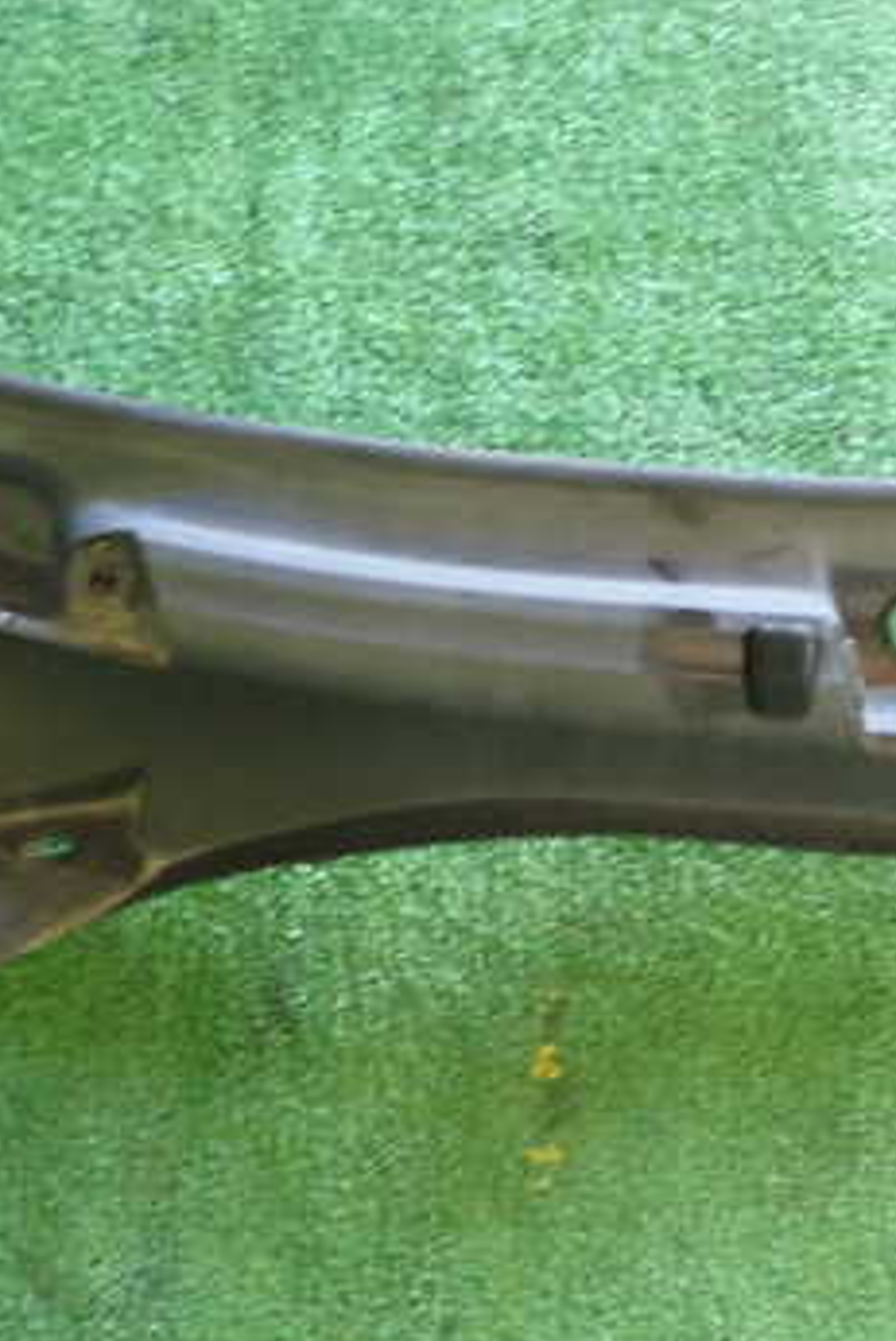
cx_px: 570
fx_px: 2760
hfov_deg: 18.4
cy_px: 771
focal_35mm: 74
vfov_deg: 27.3
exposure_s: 1/30
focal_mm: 7.31
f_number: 2.8
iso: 800
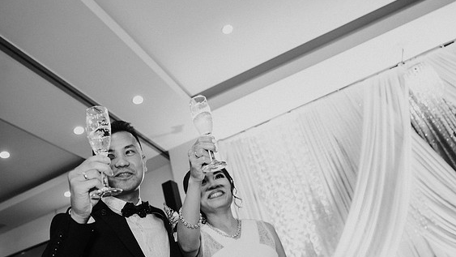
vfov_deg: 39.0
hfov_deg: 63.8
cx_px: 185
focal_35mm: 30
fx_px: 363
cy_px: 128
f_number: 2.8
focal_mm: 24
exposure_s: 1/125
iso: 1000
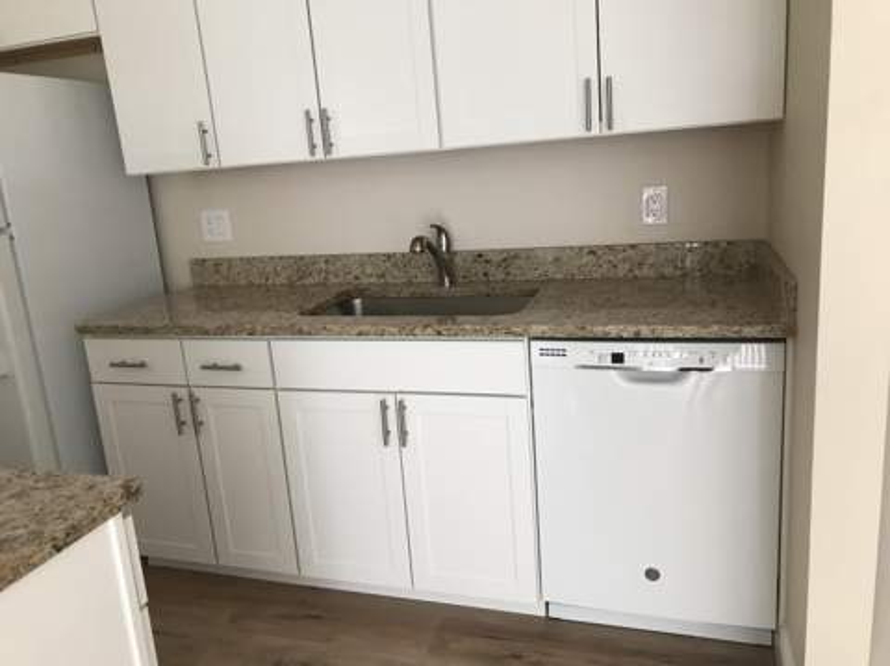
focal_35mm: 28
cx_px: 445
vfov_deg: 49.7
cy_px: 333
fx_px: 719
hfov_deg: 63.5
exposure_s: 1/17
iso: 40
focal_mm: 3.99
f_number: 1.8
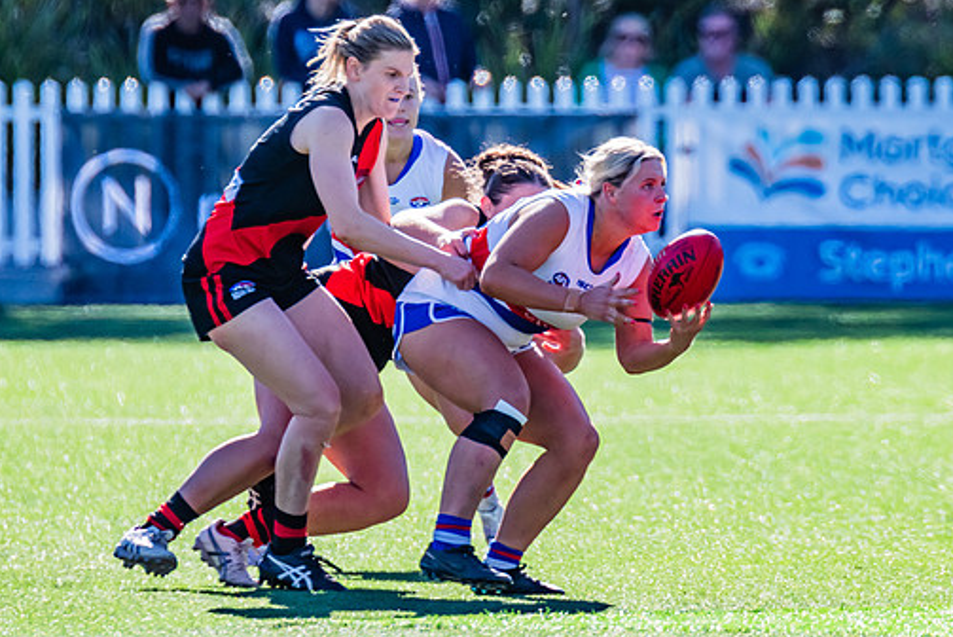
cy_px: 255
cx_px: 710
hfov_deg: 2.0
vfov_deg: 1.3
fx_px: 27837
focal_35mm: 1051
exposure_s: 1/1250
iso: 800
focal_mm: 600
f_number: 8
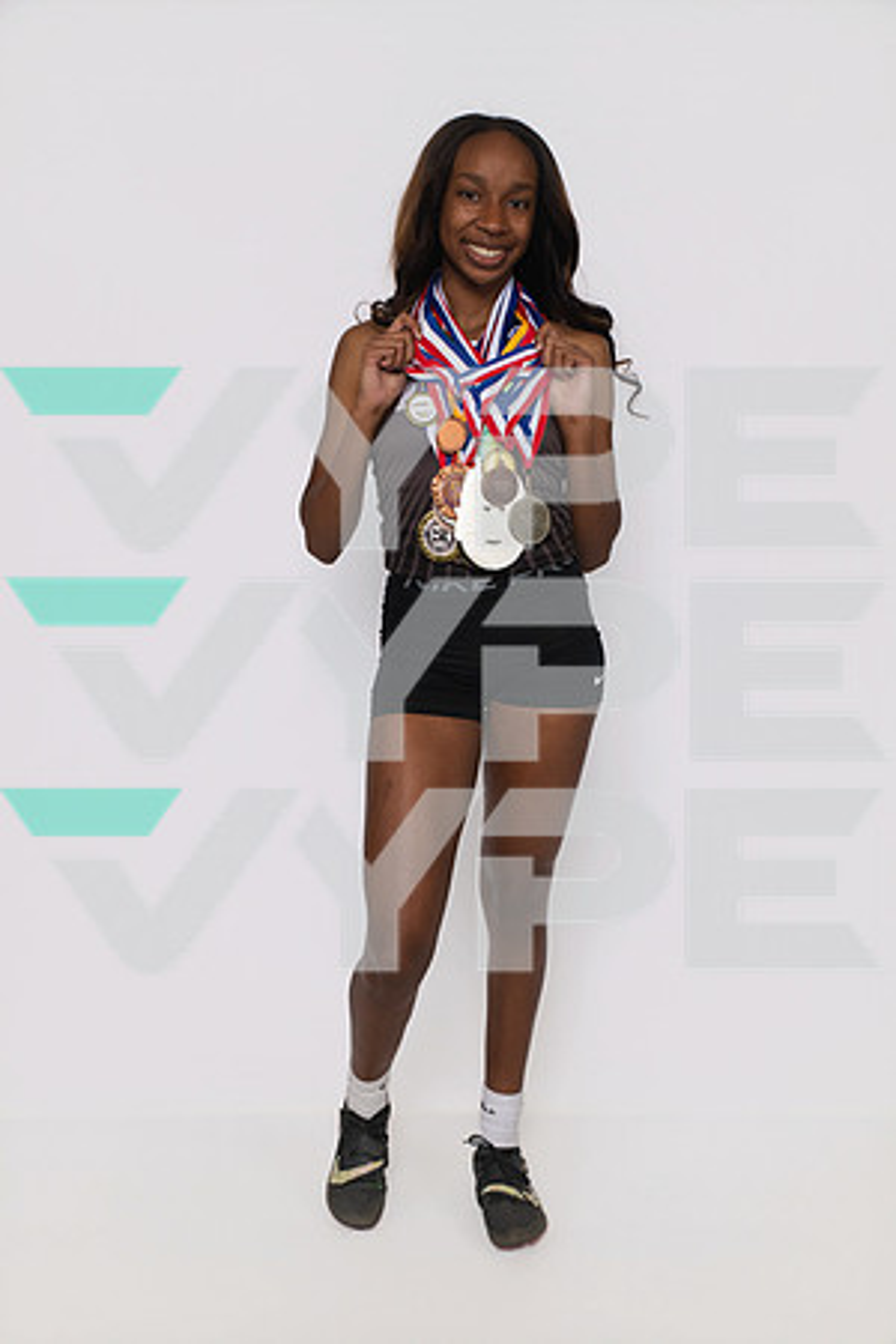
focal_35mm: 36
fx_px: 1344
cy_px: 672
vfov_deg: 53.1
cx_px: 448
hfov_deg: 36.9
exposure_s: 1/320
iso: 640
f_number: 8
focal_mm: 36
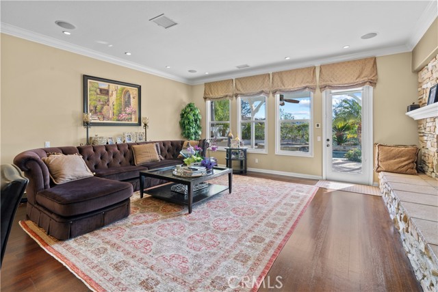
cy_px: 146
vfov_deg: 73.8
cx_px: 219
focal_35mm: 16
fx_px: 195
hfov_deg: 96.7
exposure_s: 1
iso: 160
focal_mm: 16
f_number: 8
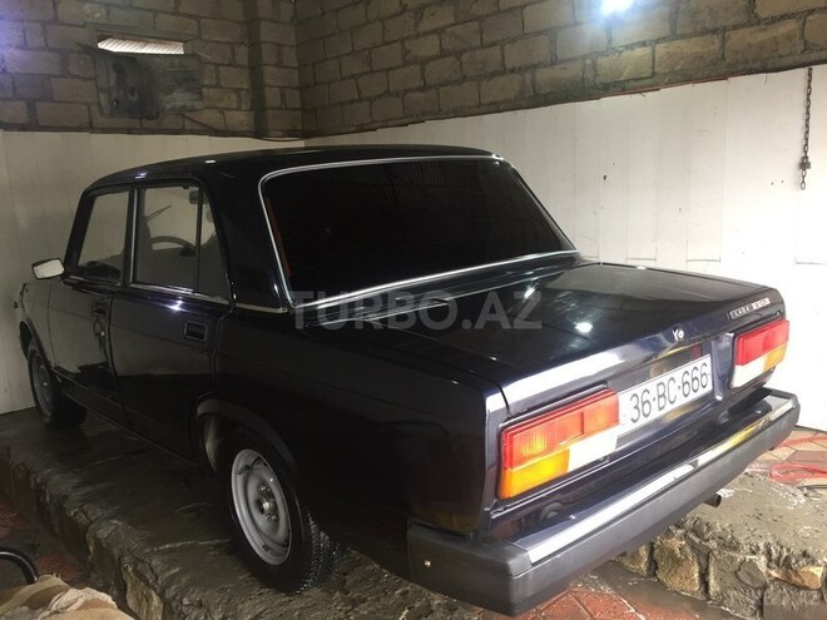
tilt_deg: -10.5
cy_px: 310
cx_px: 414
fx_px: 693
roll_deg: +3.5
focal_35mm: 29
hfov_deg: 61.7
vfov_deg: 48.2
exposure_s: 1/33
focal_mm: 4.15
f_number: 2.2
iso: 125
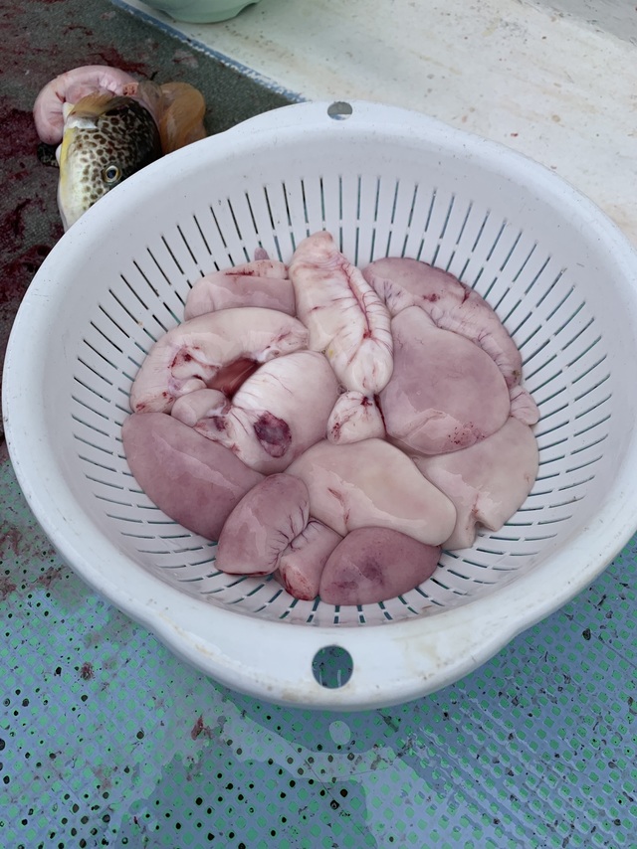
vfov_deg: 67.3
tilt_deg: -59.4
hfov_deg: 53.0
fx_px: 638
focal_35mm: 26
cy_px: 424
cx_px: 318
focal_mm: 4.25
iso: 25
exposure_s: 1/3086
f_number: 1.8
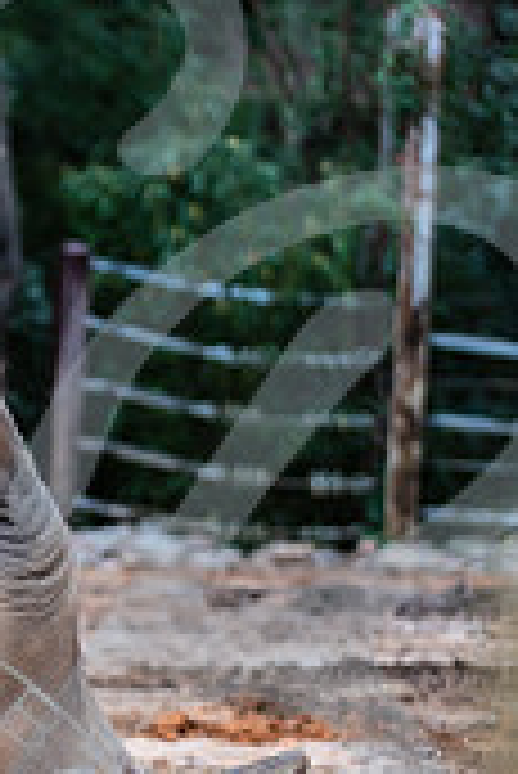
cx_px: -23
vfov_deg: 7.1
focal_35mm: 288
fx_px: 6203
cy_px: 670
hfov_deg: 4.8
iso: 125
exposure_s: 1/250
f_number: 2.8
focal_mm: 110
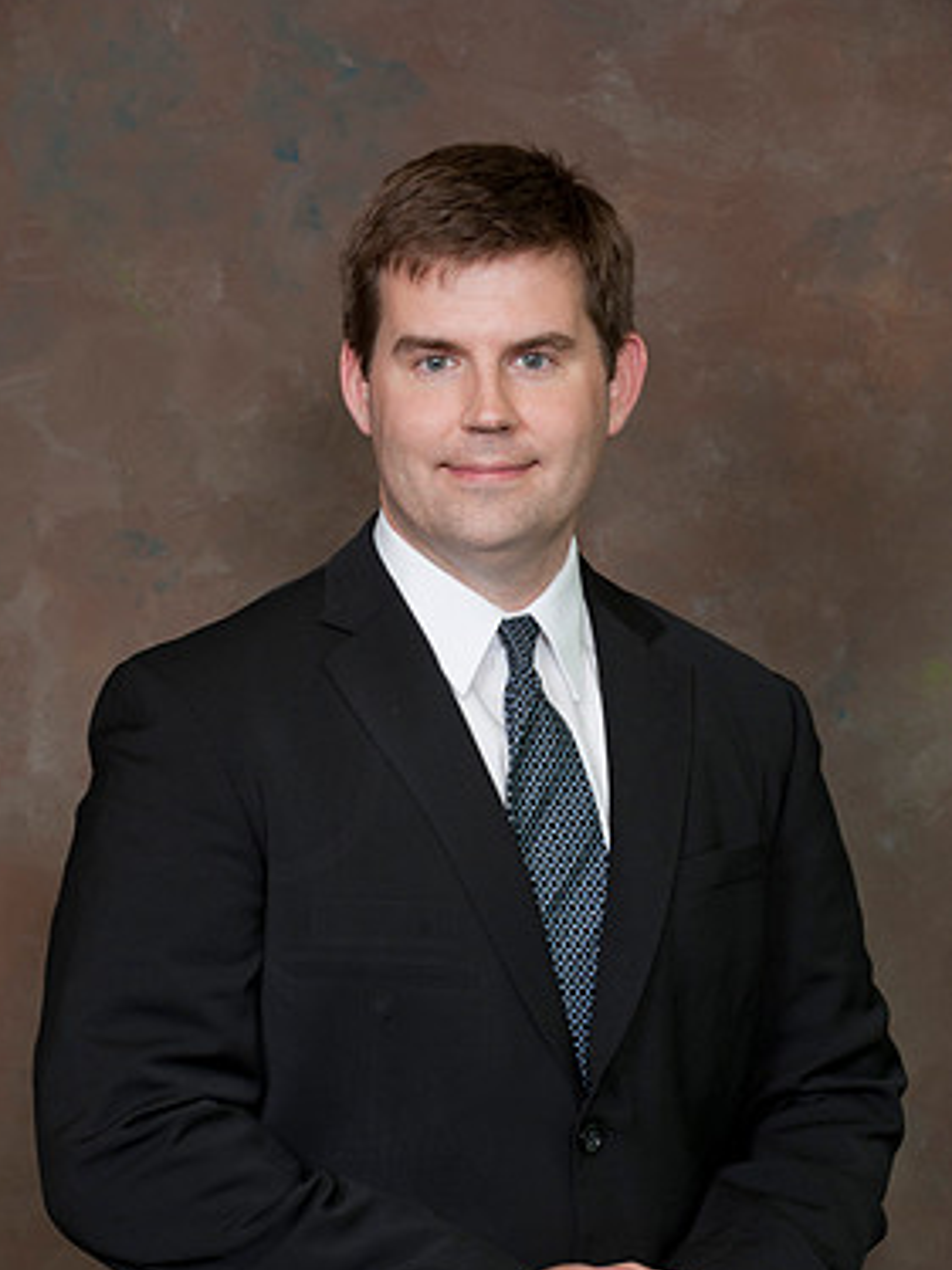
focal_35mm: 144
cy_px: 694
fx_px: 5283
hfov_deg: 10.3
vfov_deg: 13.7
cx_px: 452
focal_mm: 125
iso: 320
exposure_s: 1/100
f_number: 5.6
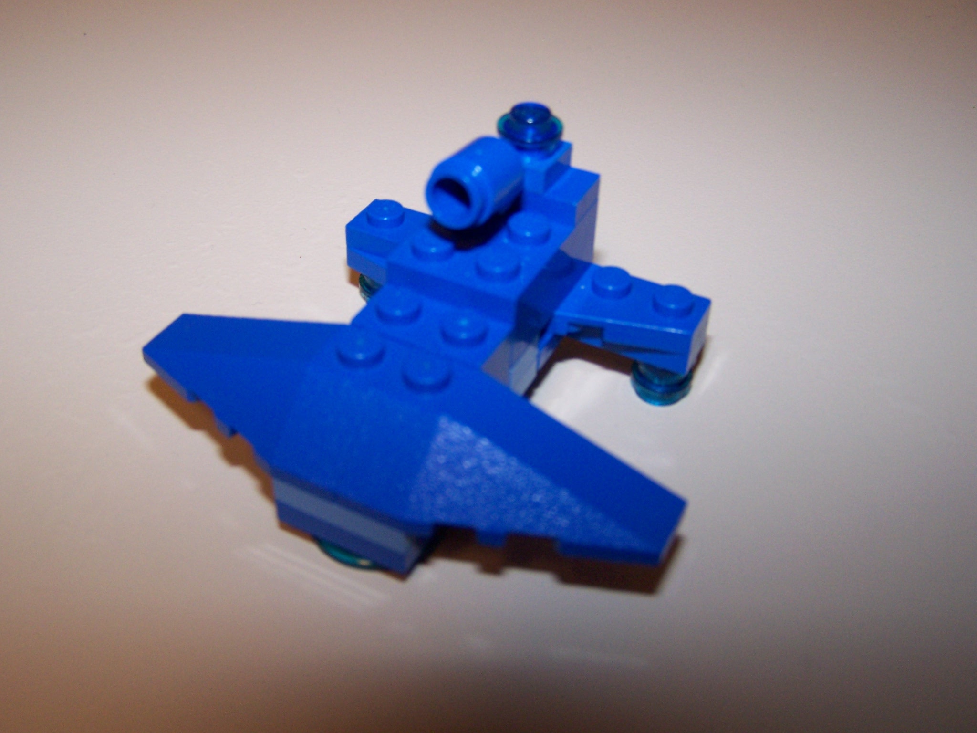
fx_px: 1073
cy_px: 366
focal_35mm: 38
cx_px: 488
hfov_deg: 49.0
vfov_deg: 37.7
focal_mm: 6.3
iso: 140
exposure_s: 1/60
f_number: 2.8
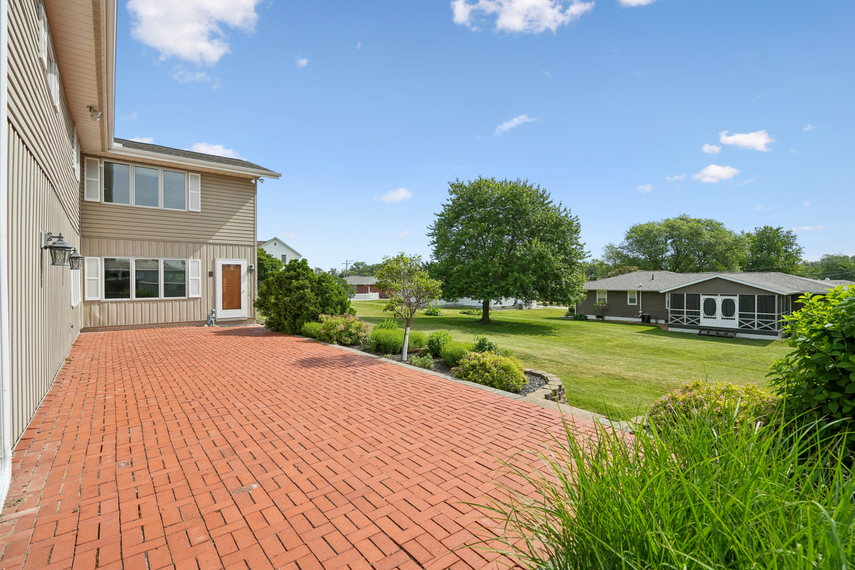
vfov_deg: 73.7
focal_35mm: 16
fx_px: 380
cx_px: 428
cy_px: 285
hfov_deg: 96.7
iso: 400
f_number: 8
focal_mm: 16
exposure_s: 1/1600
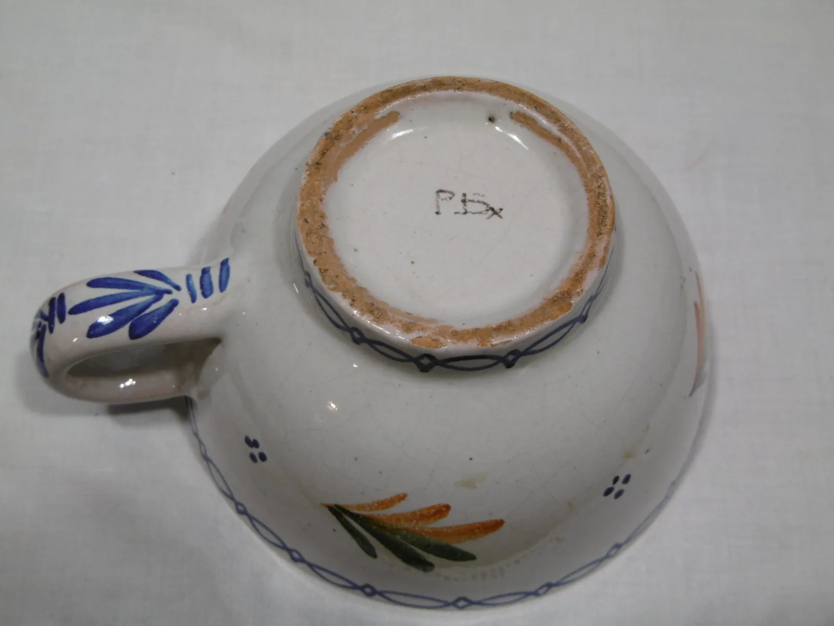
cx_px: 417
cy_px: 313
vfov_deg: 33.6
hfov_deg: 43.9
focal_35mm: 43
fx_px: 1036
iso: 100
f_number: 3.8
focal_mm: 7.7
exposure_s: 1/25
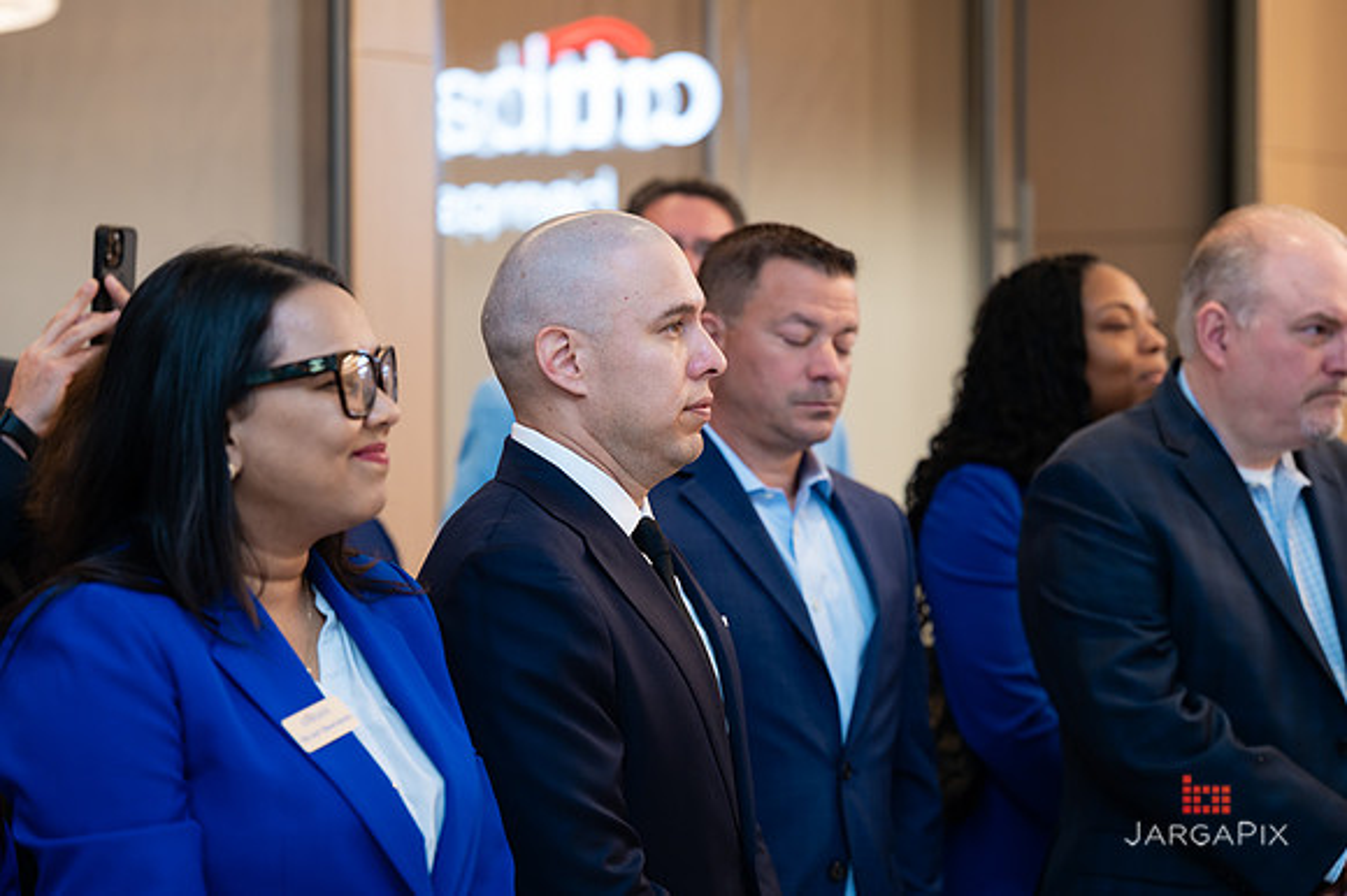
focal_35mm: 88
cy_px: 448
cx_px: 674
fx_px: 3276
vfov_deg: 15.6
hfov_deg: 23.2
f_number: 3.2
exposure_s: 1/200
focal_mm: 87
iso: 400
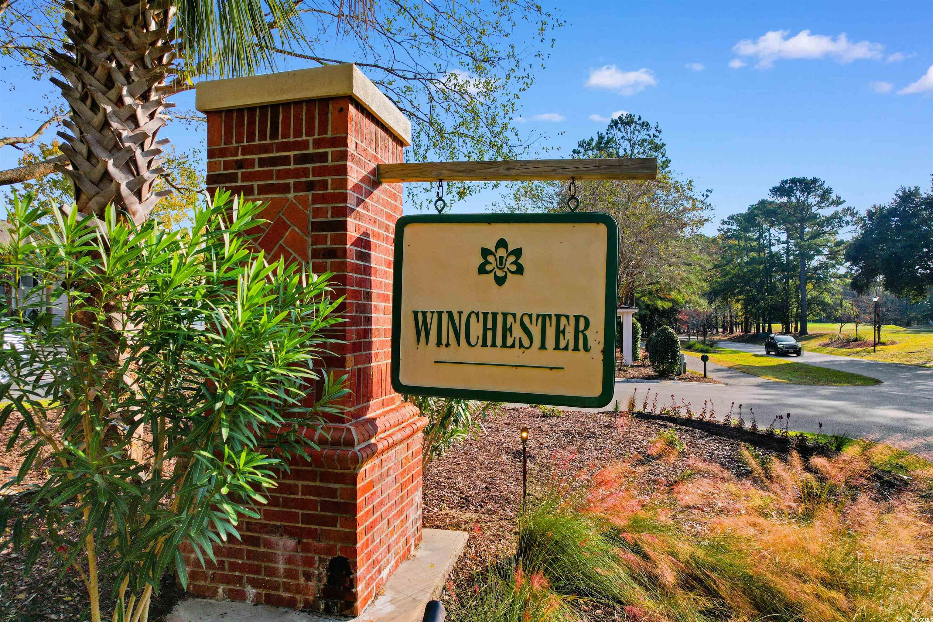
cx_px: 466
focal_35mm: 22
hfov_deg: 78.6
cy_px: 311
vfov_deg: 57.2
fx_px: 570
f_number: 2.8
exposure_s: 1/240
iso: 100
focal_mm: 8.38
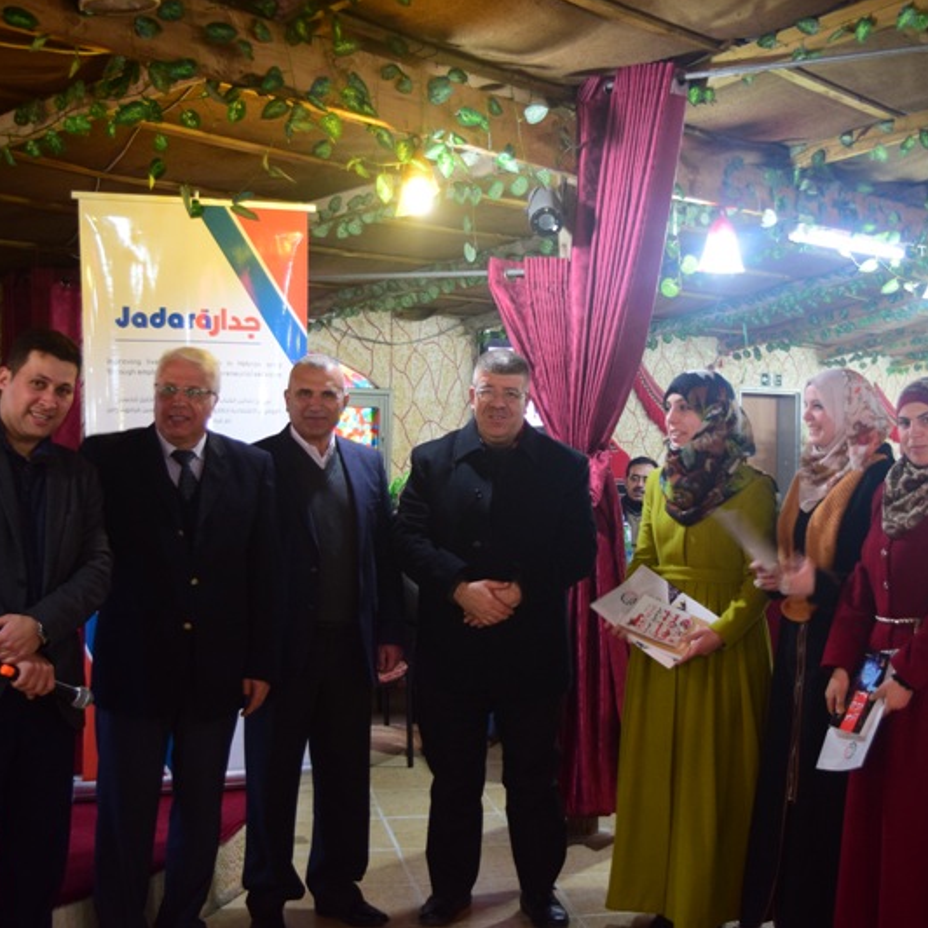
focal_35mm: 56
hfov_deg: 30.7
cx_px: 548
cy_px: 463
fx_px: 1688
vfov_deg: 30.7
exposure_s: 1/15
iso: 1000
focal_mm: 29
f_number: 4.2
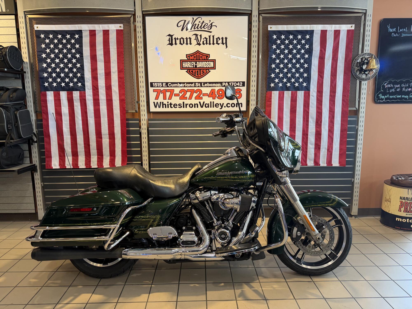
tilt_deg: -12.2
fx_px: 286
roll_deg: +0.9
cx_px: 206
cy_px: 154
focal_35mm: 24
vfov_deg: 56.8
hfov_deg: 71.6
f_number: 1.78
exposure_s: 1/60
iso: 125
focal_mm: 6.76
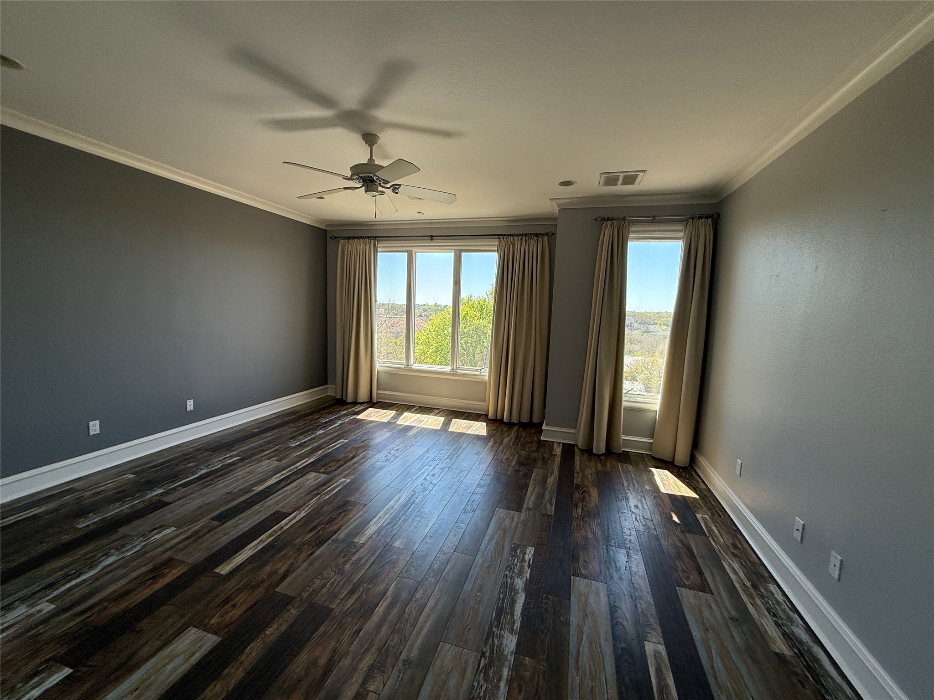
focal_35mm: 14
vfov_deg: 85.7
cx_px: 467
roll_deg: -2.7
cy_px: 350
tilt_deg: -5.8
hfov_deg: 102.1
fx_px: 378
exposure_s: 1/104
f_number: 2.2
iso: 50
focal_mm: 2.22
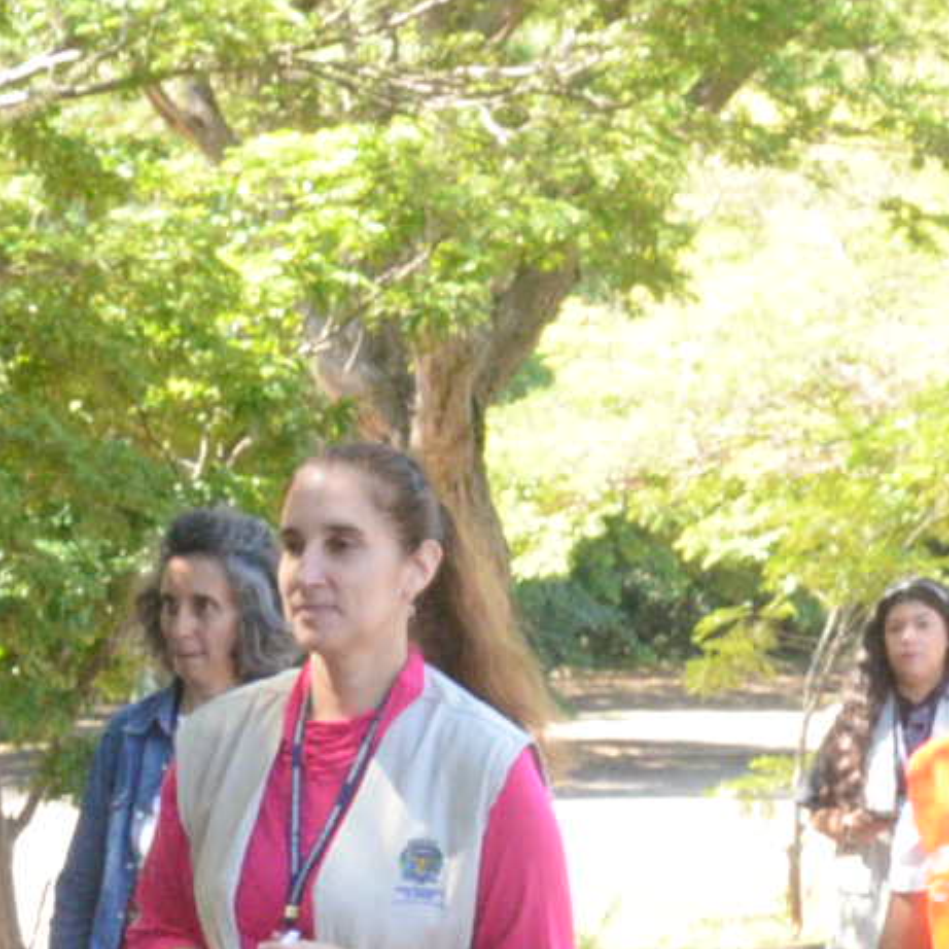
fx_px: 5335
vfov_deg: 9.8
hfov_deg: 9.8
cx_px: -564
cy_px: 1536
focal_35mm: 172
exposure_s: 1/160
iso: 4000
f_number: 14
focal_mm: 31
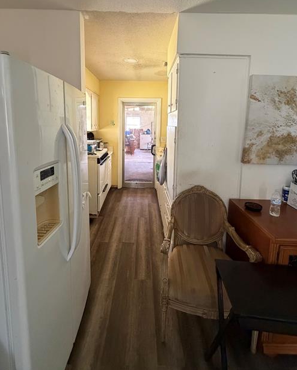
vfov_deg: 88.4
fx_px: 187
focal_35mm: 17
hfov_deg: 77.0
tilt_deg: -7.2
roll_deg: -0.9
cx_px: 144
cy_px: 146
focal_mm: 2.22
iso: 640
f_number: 2.2
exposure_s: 1/60
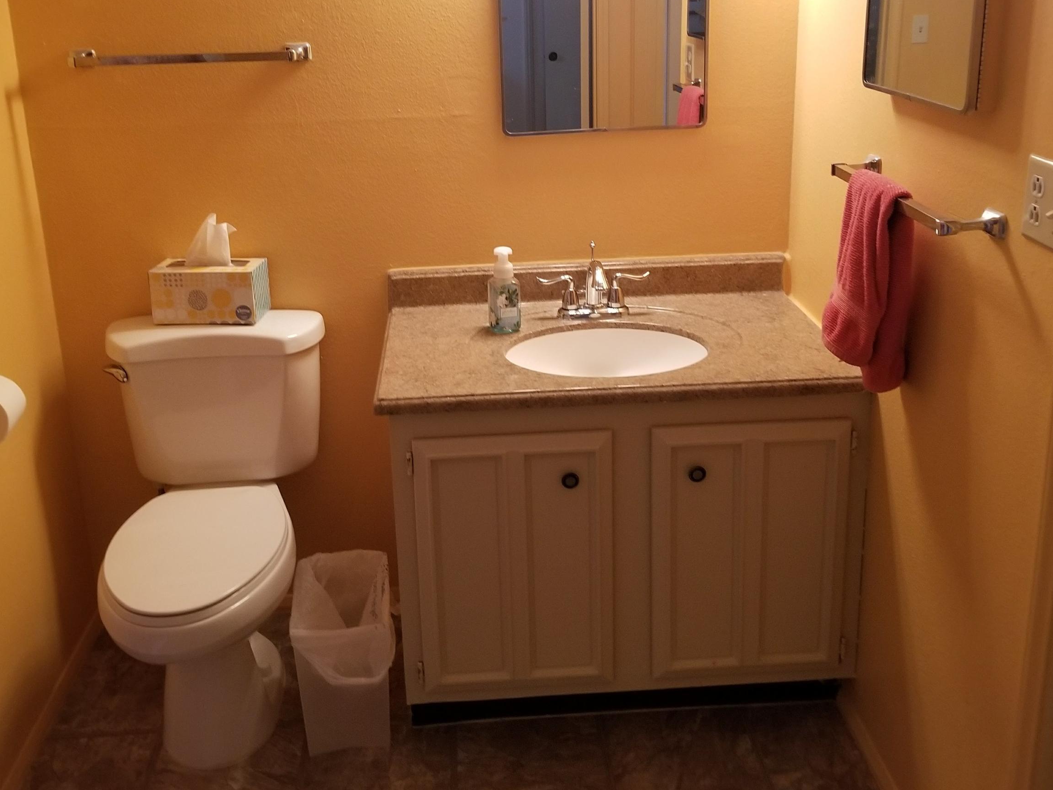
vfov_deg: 41.5
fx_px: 1034
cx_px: 533
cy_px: 301
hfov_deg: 54.0
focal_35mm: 34
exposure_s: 1/30
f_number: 1.7
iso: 250
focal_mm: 4.25
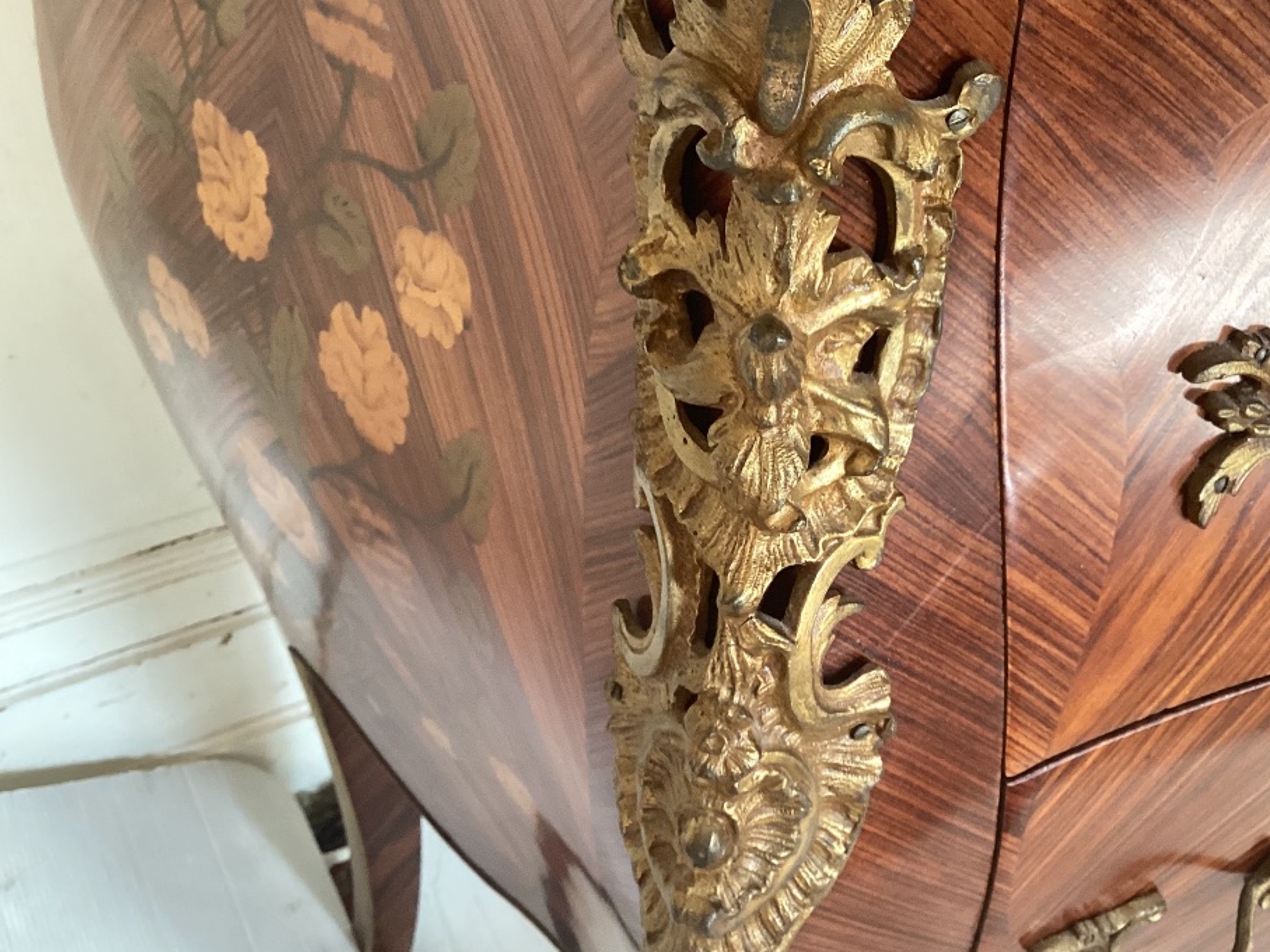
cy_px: 489
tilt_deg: -41.9
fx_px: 1504
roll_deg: -6.8
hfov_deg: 45.2
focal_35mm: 41
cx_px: 833
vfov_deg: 35.1
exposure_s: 1/60
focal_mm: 3.3
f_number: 2.4
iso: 160
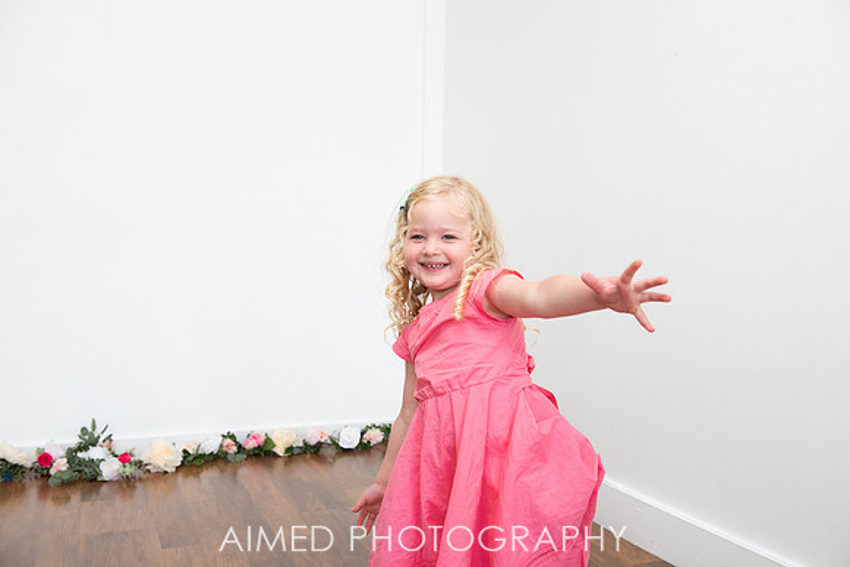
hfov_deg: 54.4
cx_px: 425
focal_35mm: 35
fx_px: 827
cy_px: 284
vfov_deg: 37.9
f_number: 4.5
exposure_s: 1/250
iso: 1250
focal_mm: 35
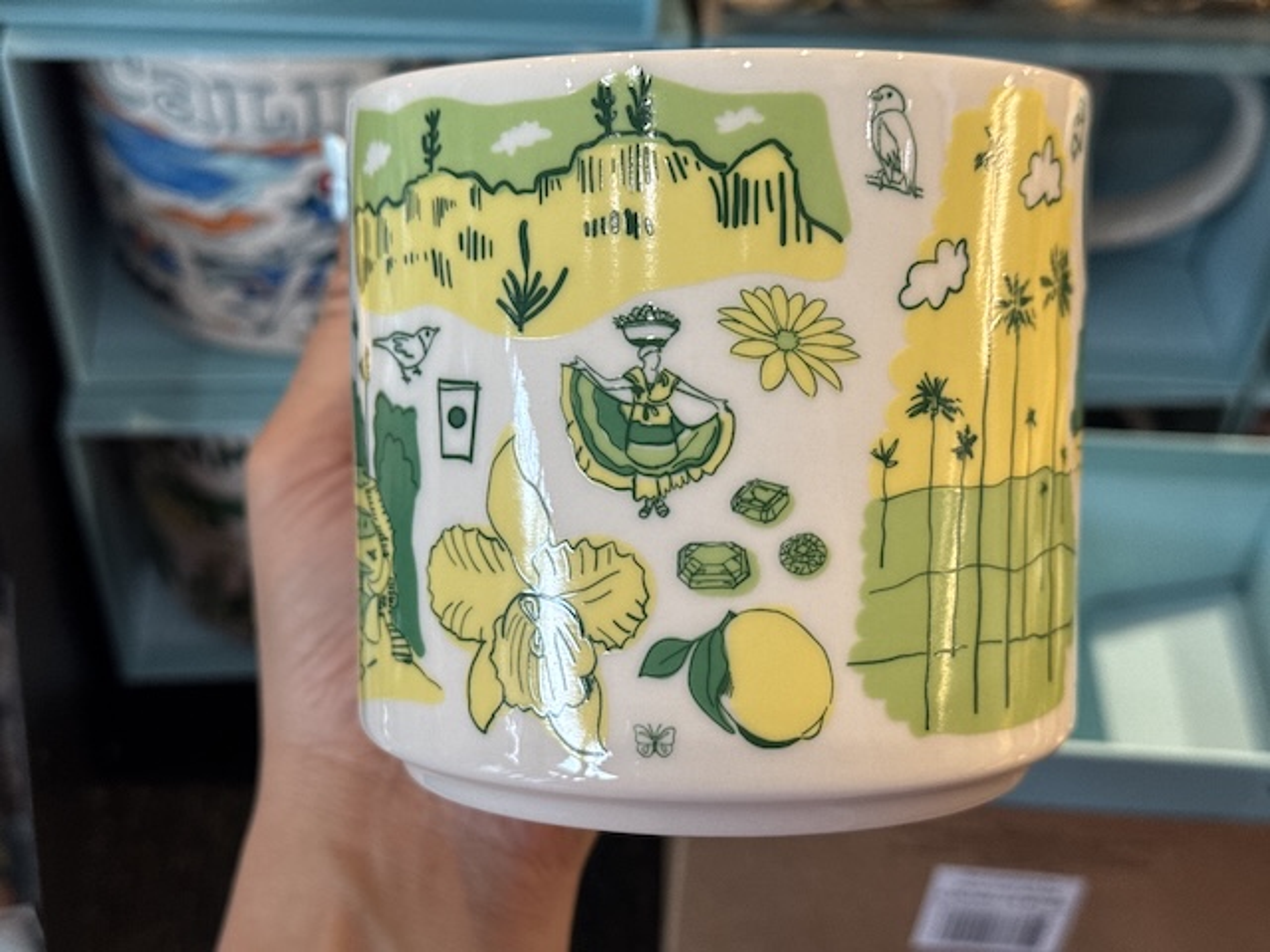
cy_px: 476
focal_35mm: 48
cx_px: 635
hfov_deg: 39.7
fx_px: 1761
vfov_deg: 30.3
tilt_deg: -45.9
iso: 125
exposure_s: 1/60
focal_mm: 6.76
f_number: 1.78
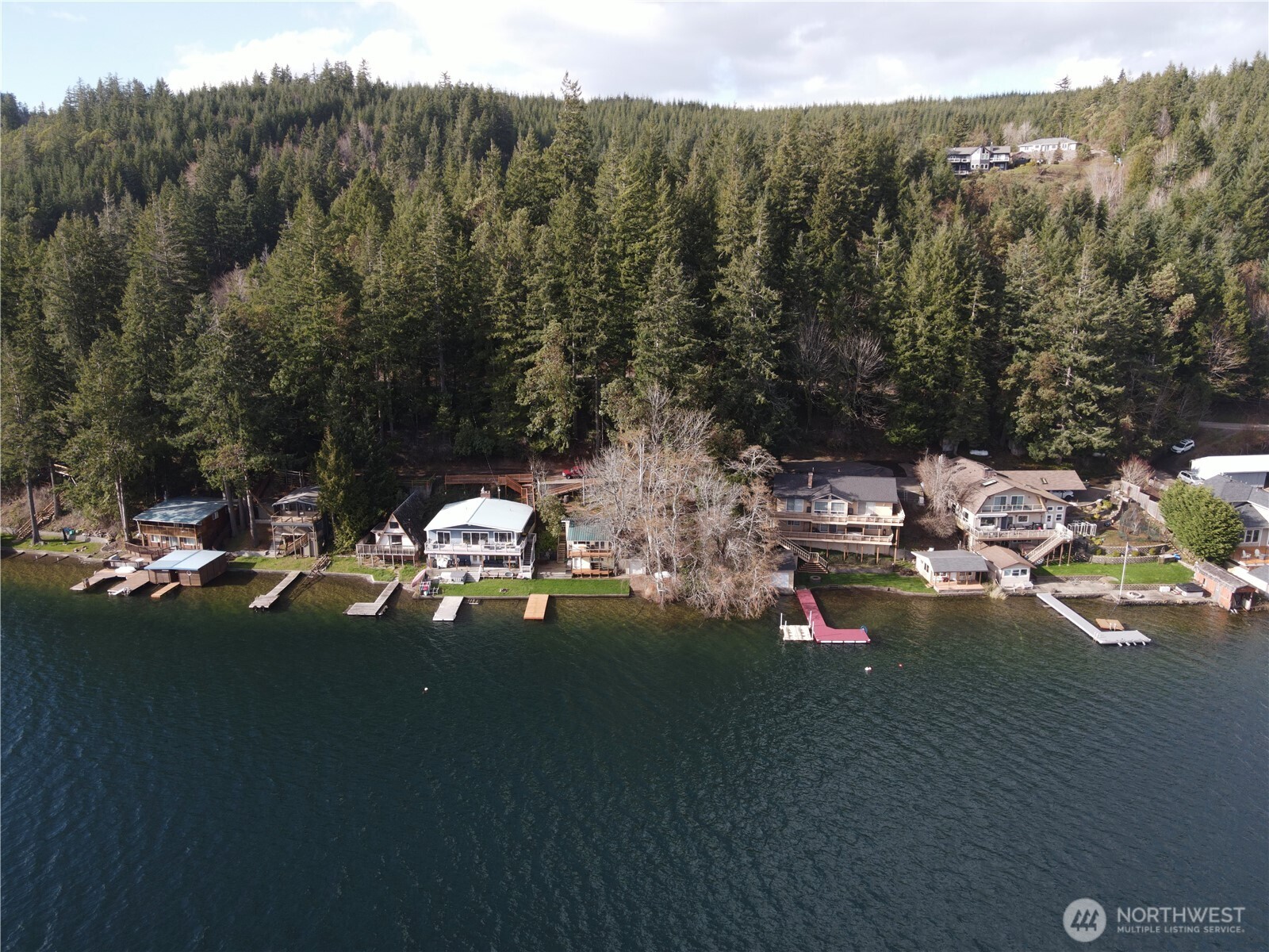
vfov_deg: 56.8
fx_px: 880
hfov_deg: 71.6
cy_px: 476
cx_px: 634
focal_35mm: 24
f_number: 2.8
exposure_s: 1/250
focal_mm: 4.5
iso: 100
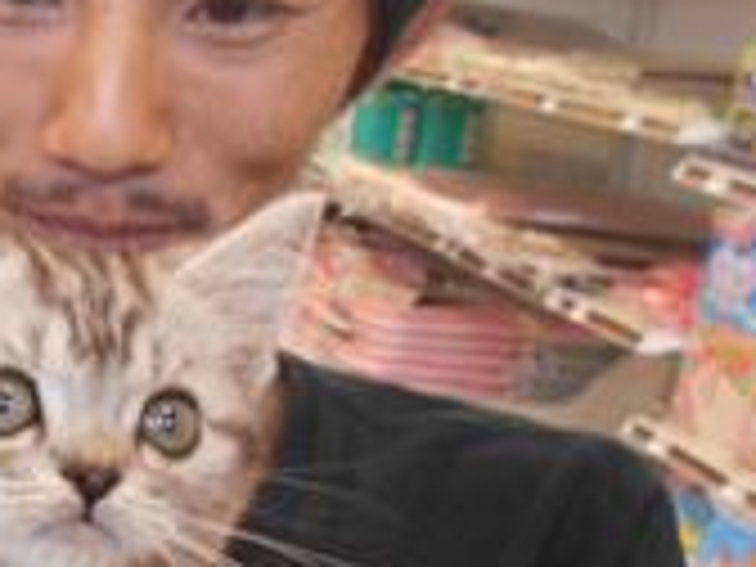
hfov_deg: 18.4
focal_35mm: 93
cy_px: 544
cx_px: -418
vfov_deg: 15.6
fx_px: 2031
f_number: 3.2
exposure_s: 1/30
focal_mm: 4.6
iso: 140
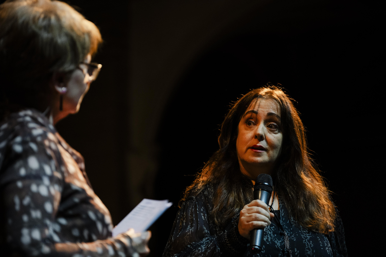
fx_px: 1501
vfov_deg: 9.8
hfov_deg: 14.7
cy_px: 128
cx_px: 193
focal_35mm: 140
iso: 3200
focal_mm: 140
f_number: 2.8
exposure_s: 1/320
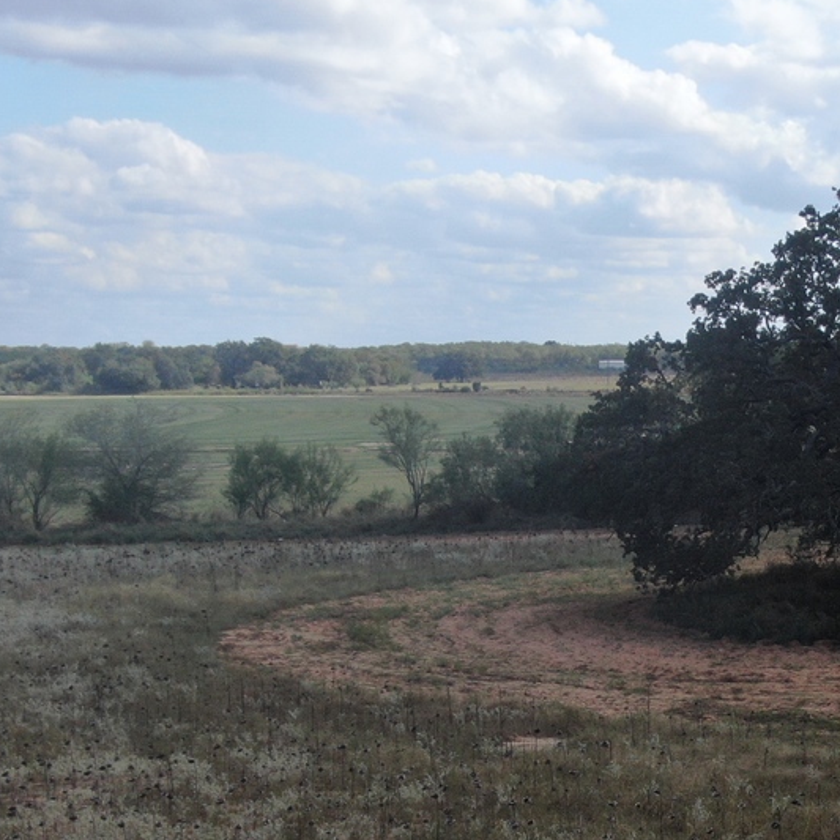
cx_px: 774
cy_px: 714
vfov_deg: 19.9
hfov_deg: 19.8
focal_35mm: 86
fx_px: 2361
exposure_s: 1/800
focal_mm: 6.21
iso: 100
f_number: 3.3
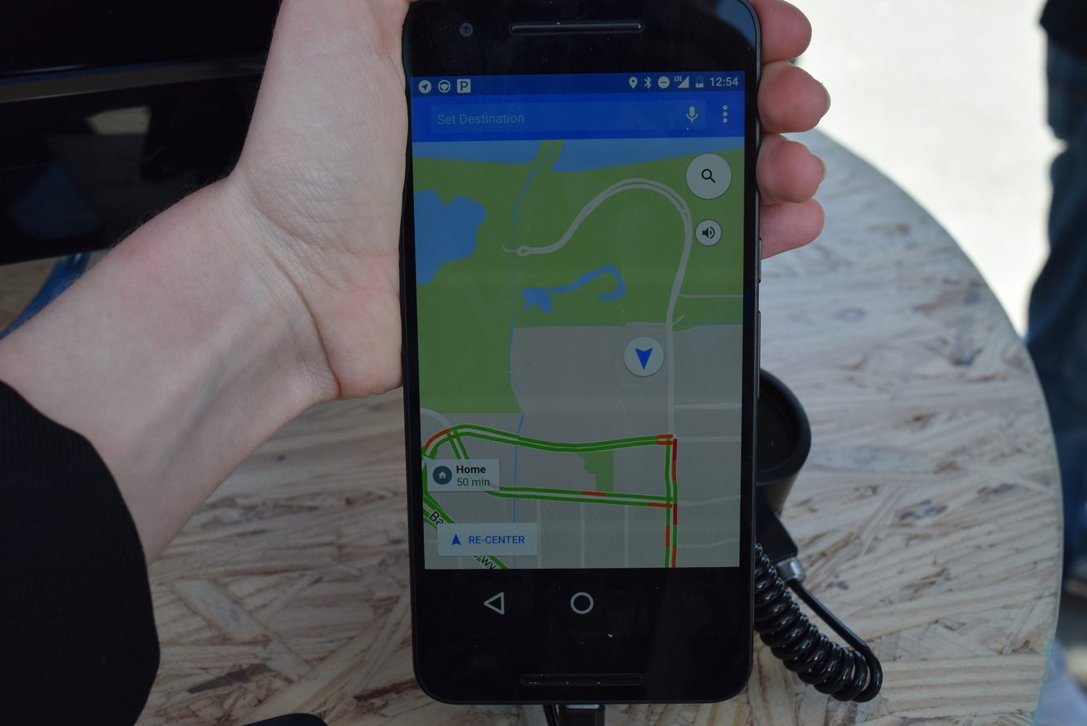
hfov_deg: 44.4
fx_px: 1329
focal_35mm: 44
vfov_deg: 30.5
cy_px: 324
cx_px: 492
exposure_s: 1/250
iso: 280
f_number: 8
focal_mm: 26
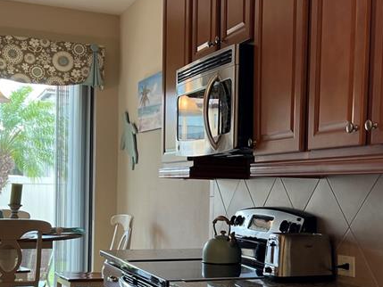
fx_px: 686
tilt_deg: -1.6
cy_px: 206
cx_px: 271
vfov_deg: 23.5
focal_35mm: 62
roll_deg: -0.9
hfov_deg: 30.8
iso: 80
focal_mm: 5.7
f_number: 1.5
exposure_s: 1/120
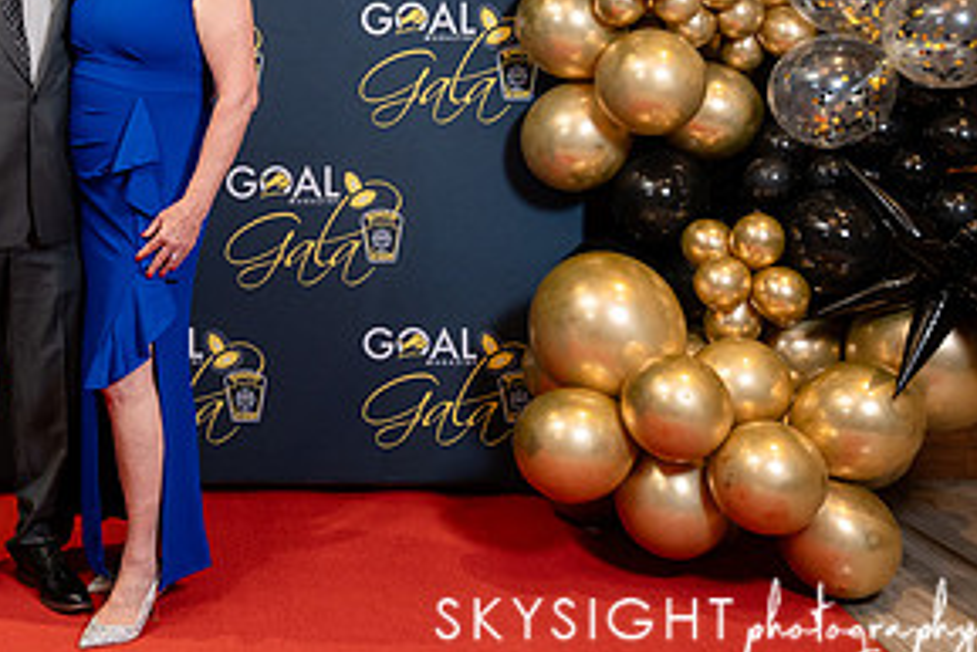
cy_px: 49
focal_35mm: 63
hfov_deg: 30.1
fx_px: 1711
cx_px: 47
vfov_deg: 21.1
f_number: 2.8
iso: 1000
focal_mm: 31
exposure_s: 1/200
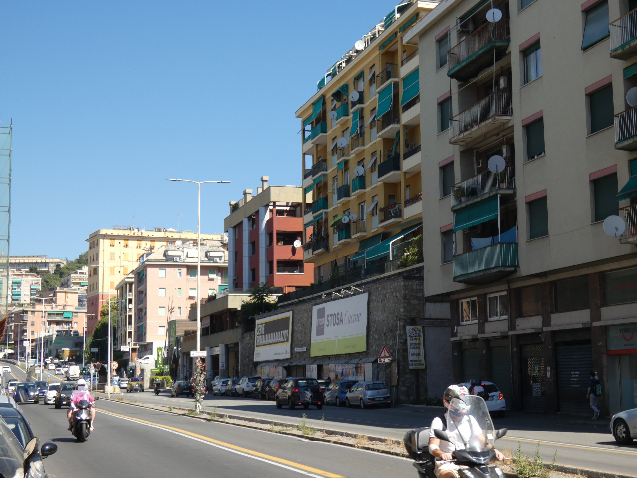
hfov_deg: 34.9
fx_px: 1012
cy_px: 239
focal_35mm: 55
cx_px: 318
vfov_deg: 26.6
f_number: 4
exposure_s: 1/500
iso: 80
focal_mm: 9.9
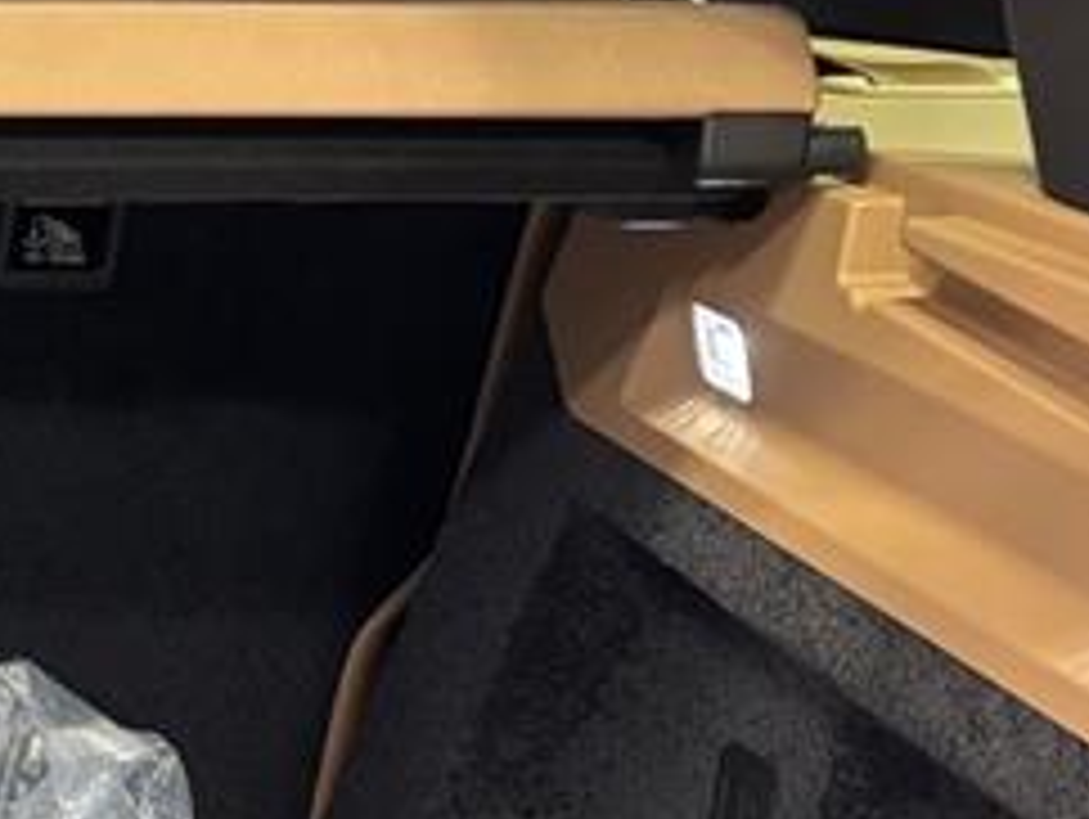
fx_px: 3464
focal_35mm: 110
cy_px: 864
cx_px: -747
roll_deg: -0.8
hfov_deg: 15.8
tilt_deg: -17.9
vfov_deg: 13.3
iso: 400
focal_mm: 5.96
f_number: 1.6
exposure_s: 1/60
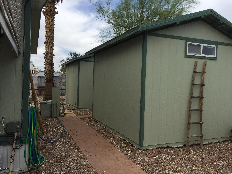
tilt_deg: -0.2
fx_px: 194
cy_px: 87
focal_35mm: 29
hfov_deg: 61.7
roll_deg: -1.9
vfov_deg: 48.2
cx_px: 116
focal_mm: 4.15
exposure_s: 1/1721
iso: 32
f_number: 2.2
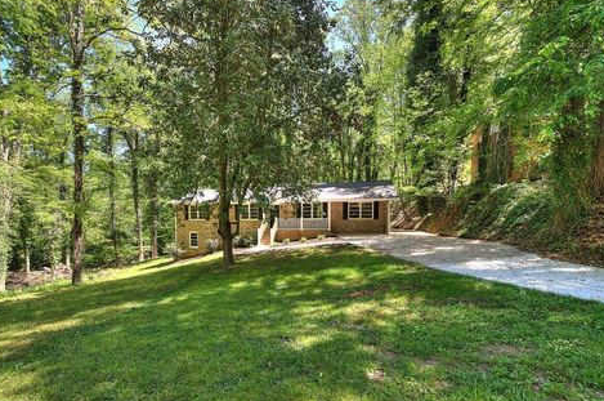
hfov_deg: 96.8
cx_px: 294
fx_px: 268
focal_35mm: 16
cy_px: 205
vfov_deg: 73.5
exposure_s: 1/50
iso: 400
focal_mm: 15
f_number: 11
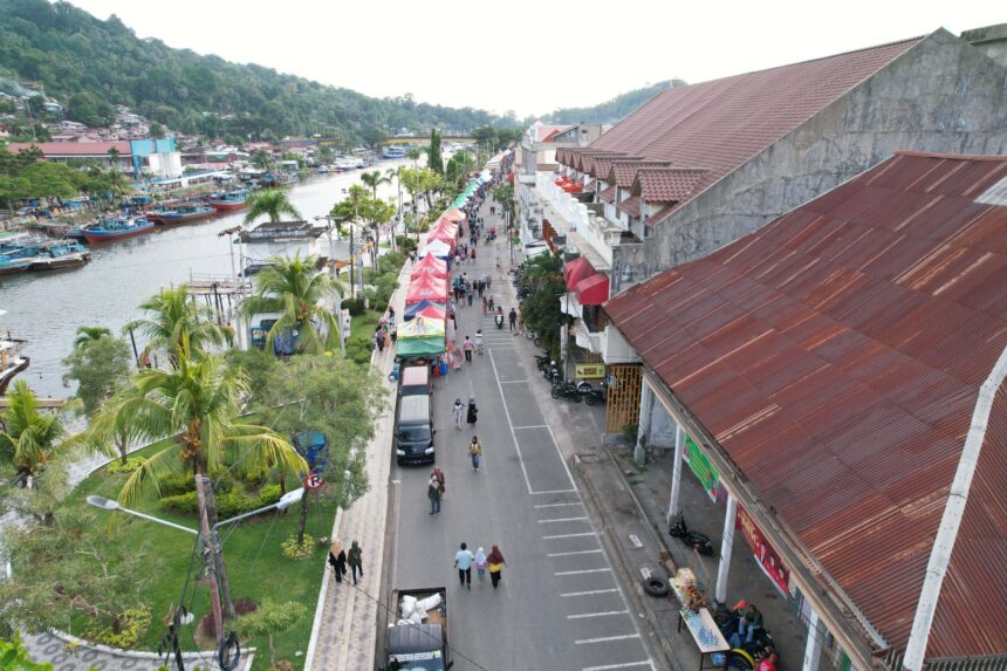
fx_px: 615
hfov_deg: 78.6
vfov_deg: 57.2
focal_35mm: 22
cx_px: 504
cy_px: 336
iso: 150
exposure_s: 1/180
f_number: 2.8
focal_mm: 8.38
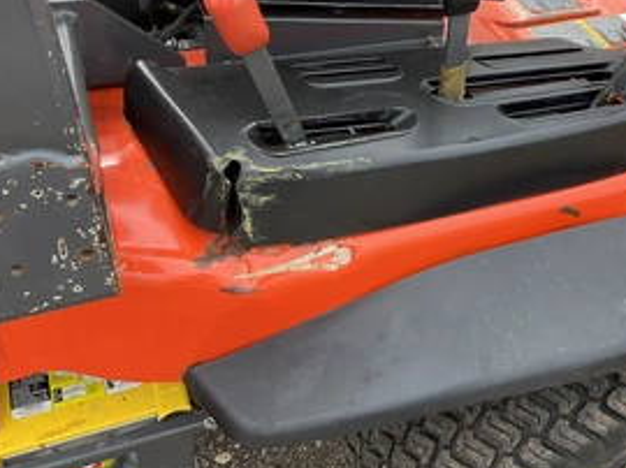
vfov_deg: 33.3
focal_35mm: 43
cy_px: 158
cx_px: 383
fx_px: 777
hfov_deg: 43.6
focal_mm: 3
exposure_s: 1/261
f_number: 1.8
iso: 25
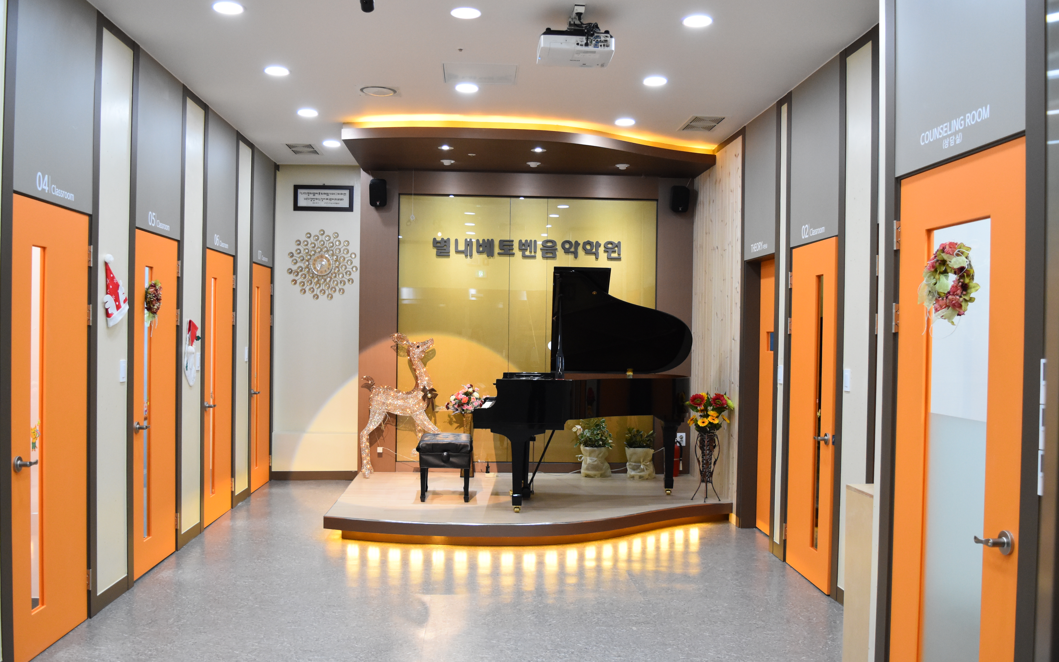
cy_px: 347
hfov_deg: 56.7
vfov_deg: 37.3
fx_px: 981
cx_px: 524
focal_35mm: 34
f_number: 4
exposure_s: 1/125
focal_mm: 22
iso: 1800
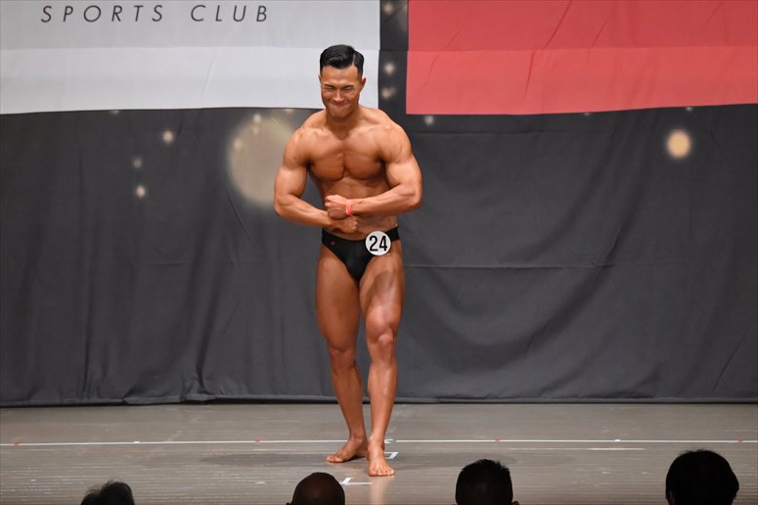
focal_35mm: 202
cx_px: 379
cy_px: 252
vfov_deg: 6.8
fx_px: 4251
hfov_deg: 10.2
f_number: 5.6
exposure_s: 1/400
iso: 6400
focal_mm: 135
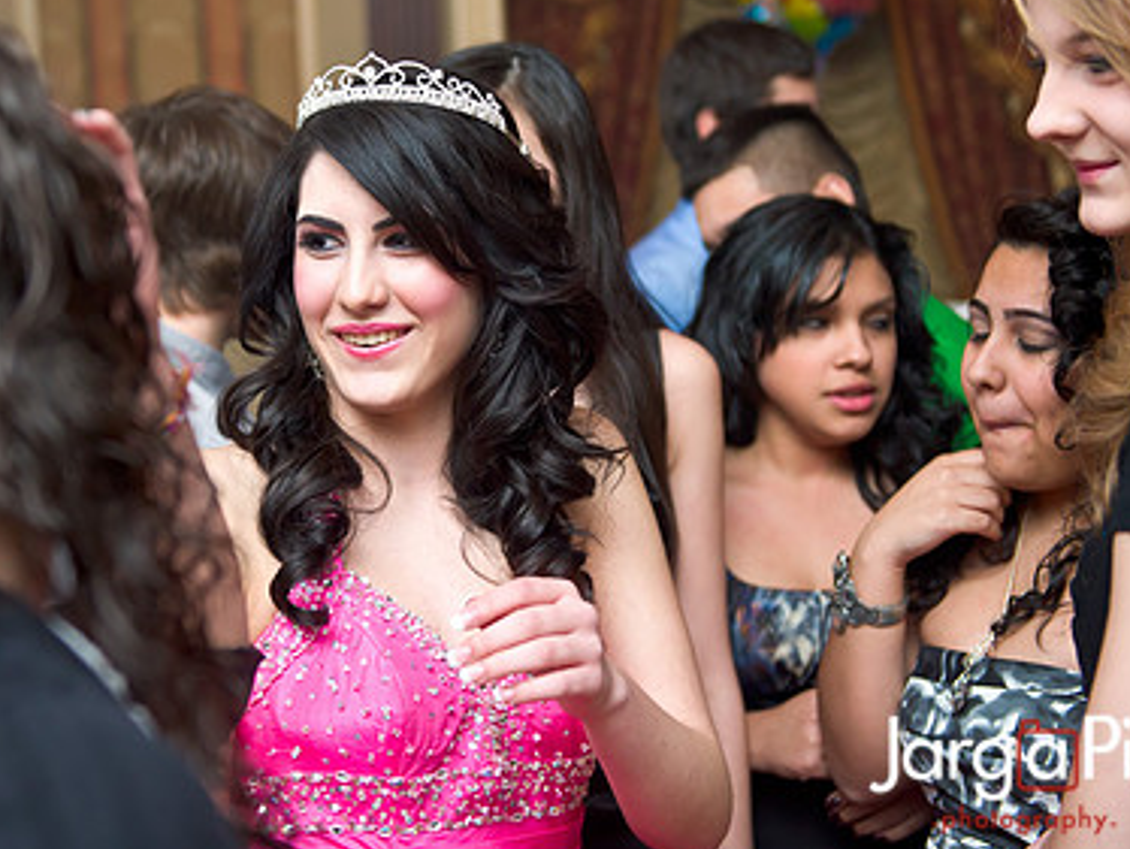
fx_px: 2189
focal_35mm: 67
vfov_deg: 21.9
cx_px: 405
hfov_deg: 28.8
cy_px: 293
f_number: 3.2
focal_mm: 45
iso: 1600
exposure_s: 1/100
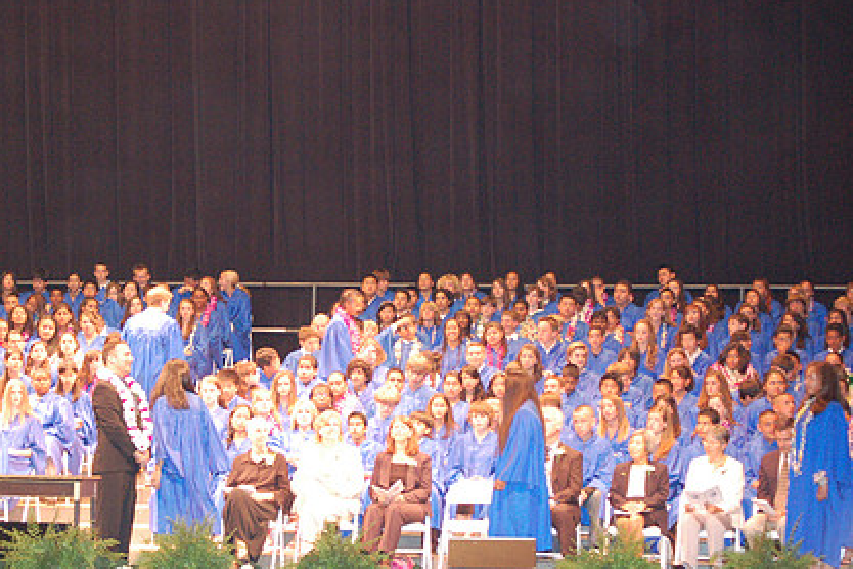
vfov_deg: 11.9
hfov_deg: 17.8
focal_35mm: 115
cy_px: 319
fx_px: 2717
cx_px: 274
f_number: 4
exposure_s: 1/60
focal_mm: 55
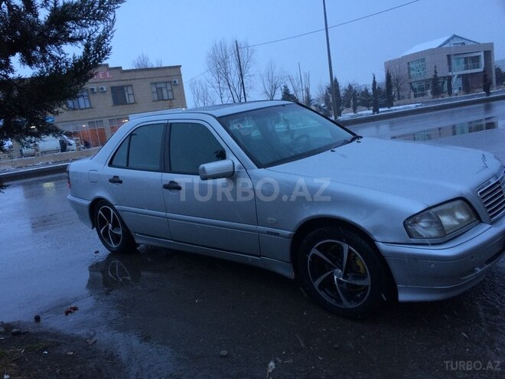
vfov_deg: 48.2
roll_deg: +7.9
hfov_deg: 61.7
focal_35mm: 29
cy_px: 190
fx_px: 423
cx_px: 252
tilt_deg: -9.4
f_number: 2.2
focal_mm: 4.15
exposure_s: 1/33
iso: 50
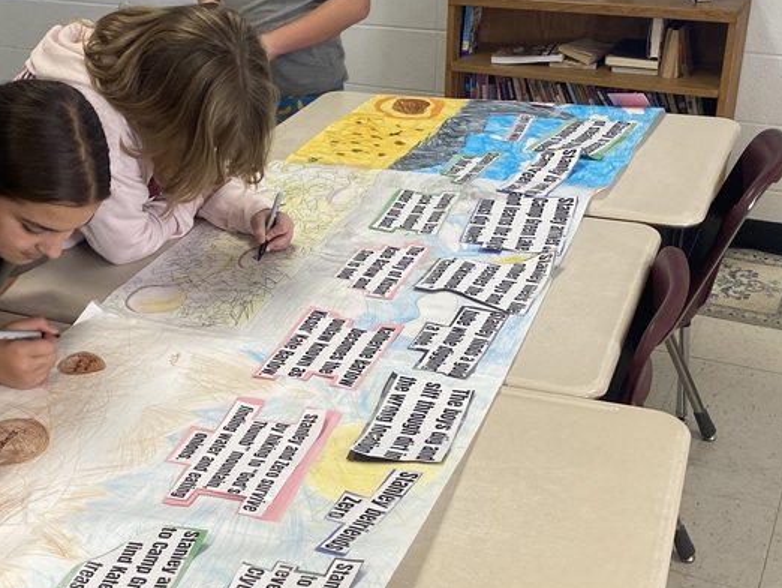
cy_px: 342
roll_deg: +3.2
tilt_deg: -28.9
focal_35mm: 51
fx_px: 1153
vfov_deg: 28.5
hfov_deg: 37.2
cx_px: 286
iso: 125
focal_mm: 4.25
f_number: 1.8
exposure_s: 1/120
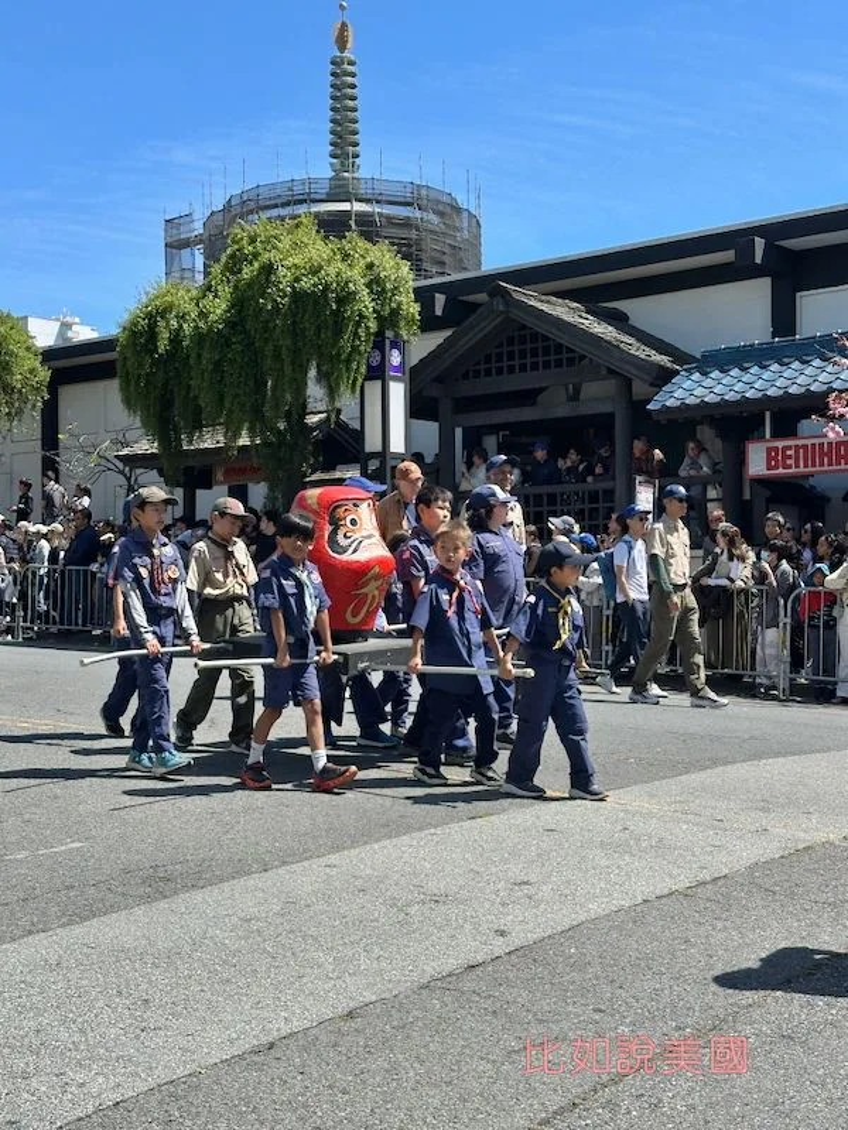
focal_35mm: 48
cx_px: 424
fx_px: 1568
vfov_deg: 39.7
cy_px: 565
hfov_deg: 30.3
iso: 64
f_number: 1.78
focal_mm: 6.86
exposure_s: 1/2809
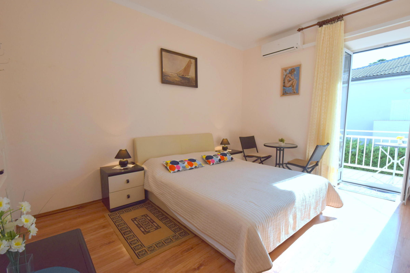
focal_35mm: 15
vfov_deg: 77.3
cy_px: 136
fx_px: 171
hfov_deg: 100.4
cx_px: 205
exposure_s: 1/250
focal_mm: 10
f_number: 7.1
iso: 200
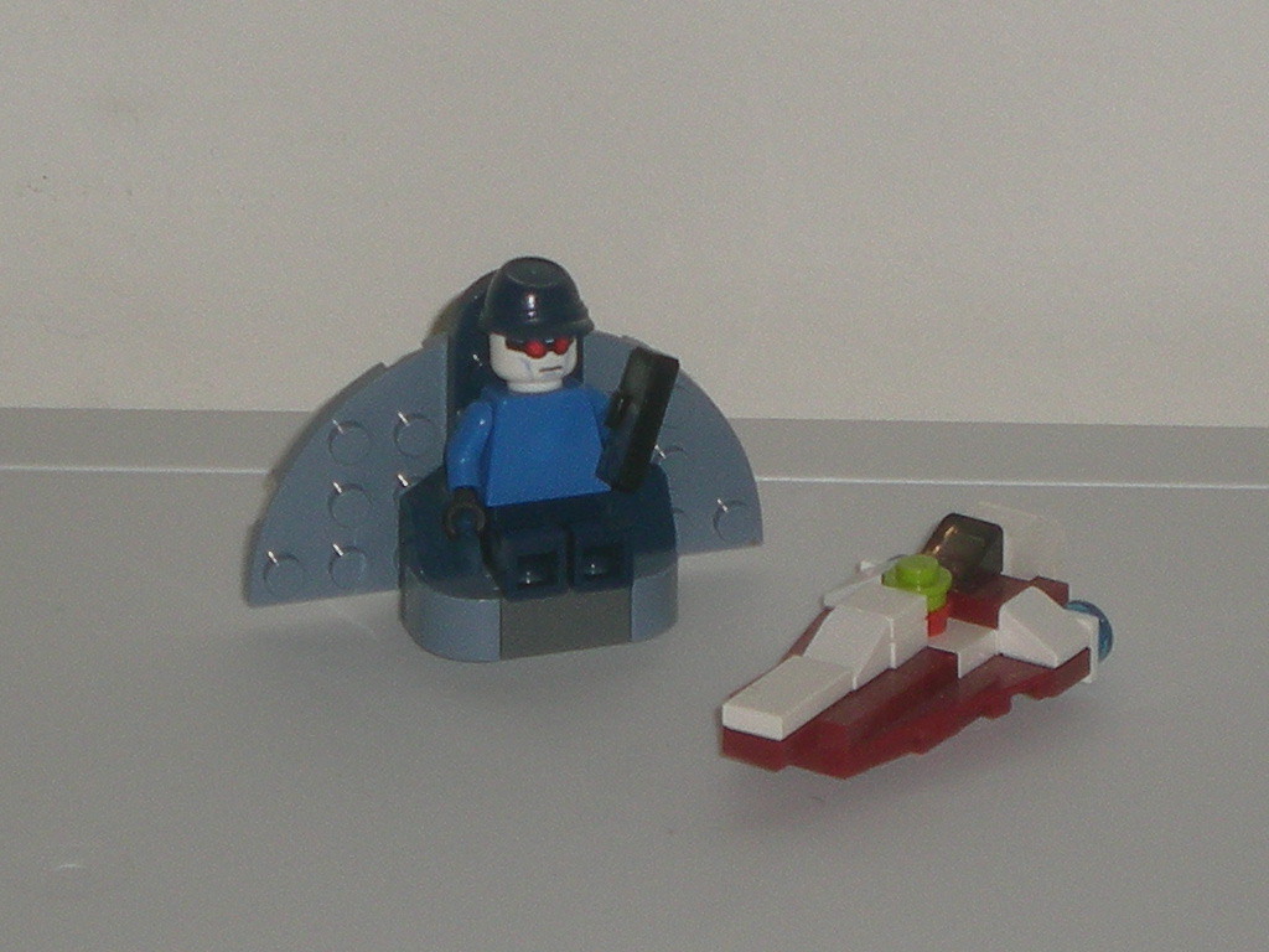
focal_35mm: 74
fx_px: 2713
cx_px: 634
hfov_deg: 26.3
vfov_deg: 19.9
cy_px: 476
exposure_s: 1/120
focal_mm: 12.3
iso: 50
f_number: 4.6
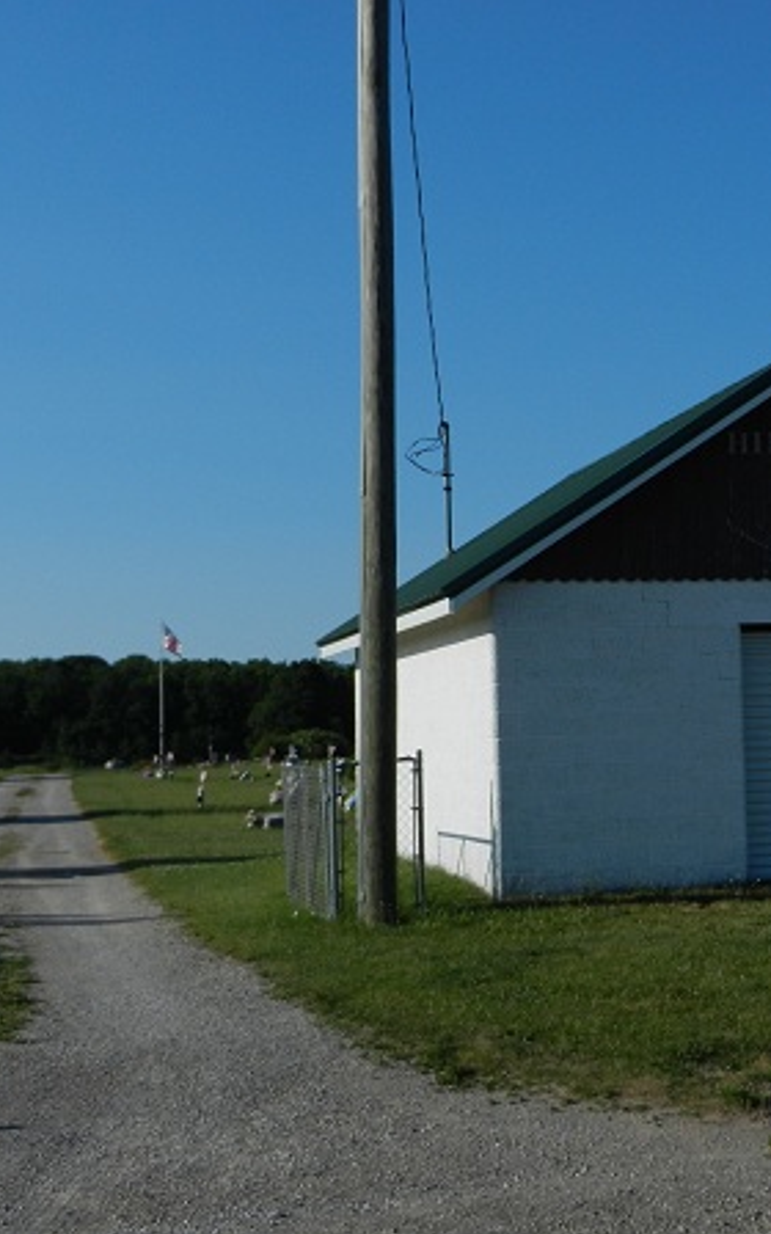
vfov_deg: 37.5
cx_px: 581
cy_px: 617
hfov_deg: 23.7
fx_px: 1815
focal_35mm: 54
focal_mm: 6.9
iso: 160
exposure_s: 1/640
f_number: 8
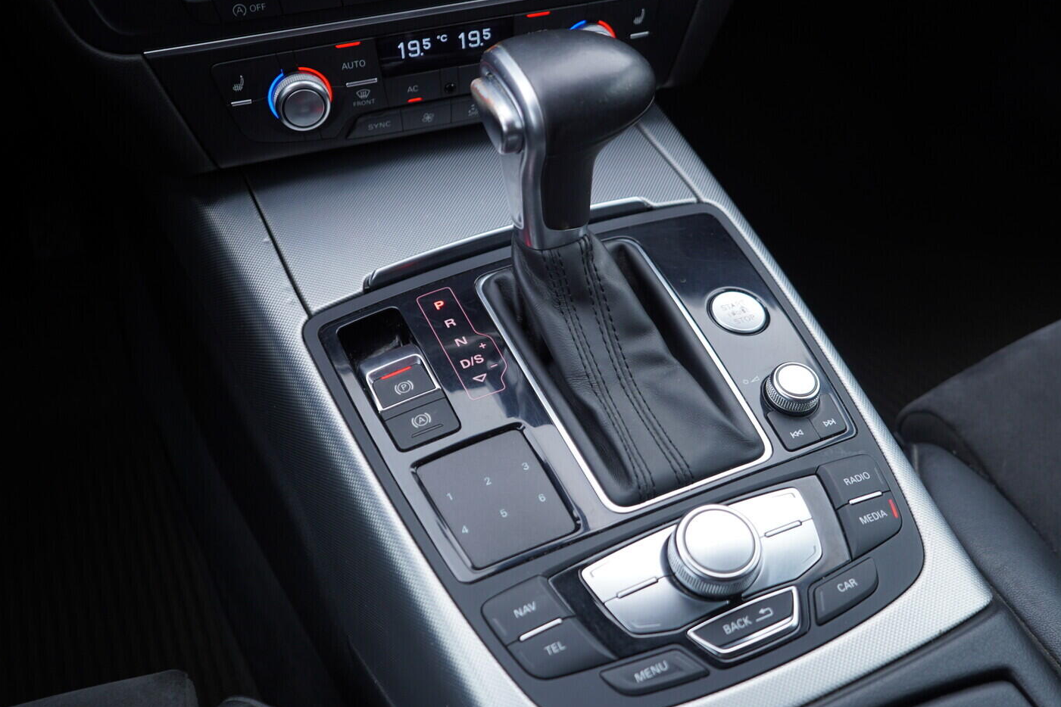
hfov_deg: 51.9
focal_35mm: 37
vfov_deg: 35.9
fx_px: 1090
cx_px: 523
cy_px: 353
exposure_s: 1/40
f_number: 2.8
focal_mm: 24
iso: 125
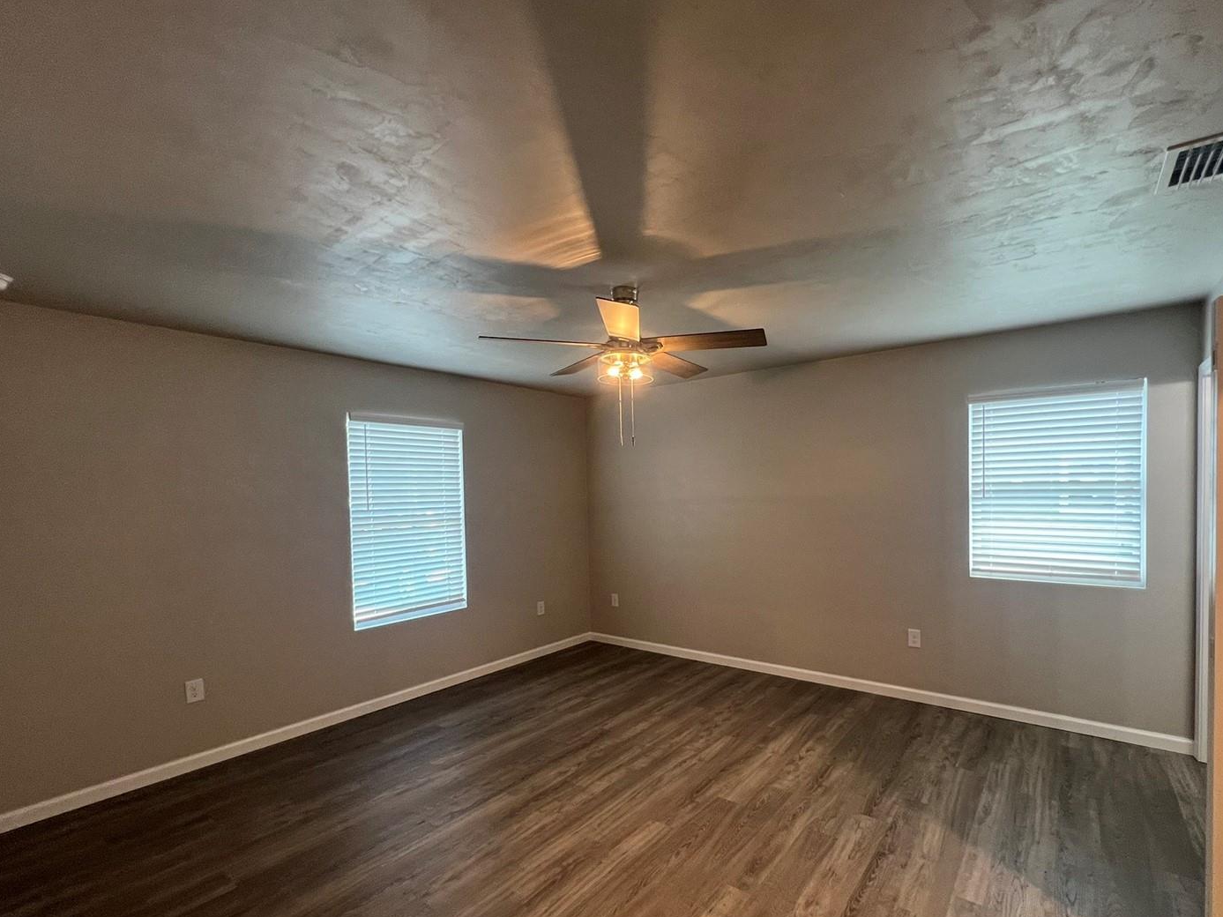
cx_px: 671
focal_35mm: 15
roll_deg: +0.5
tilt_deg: -1.3
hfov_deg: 97.9
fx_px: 530
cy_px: 513
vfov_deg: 81.4
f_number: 1.8
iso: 160
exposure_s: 1/60
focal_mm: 1.57
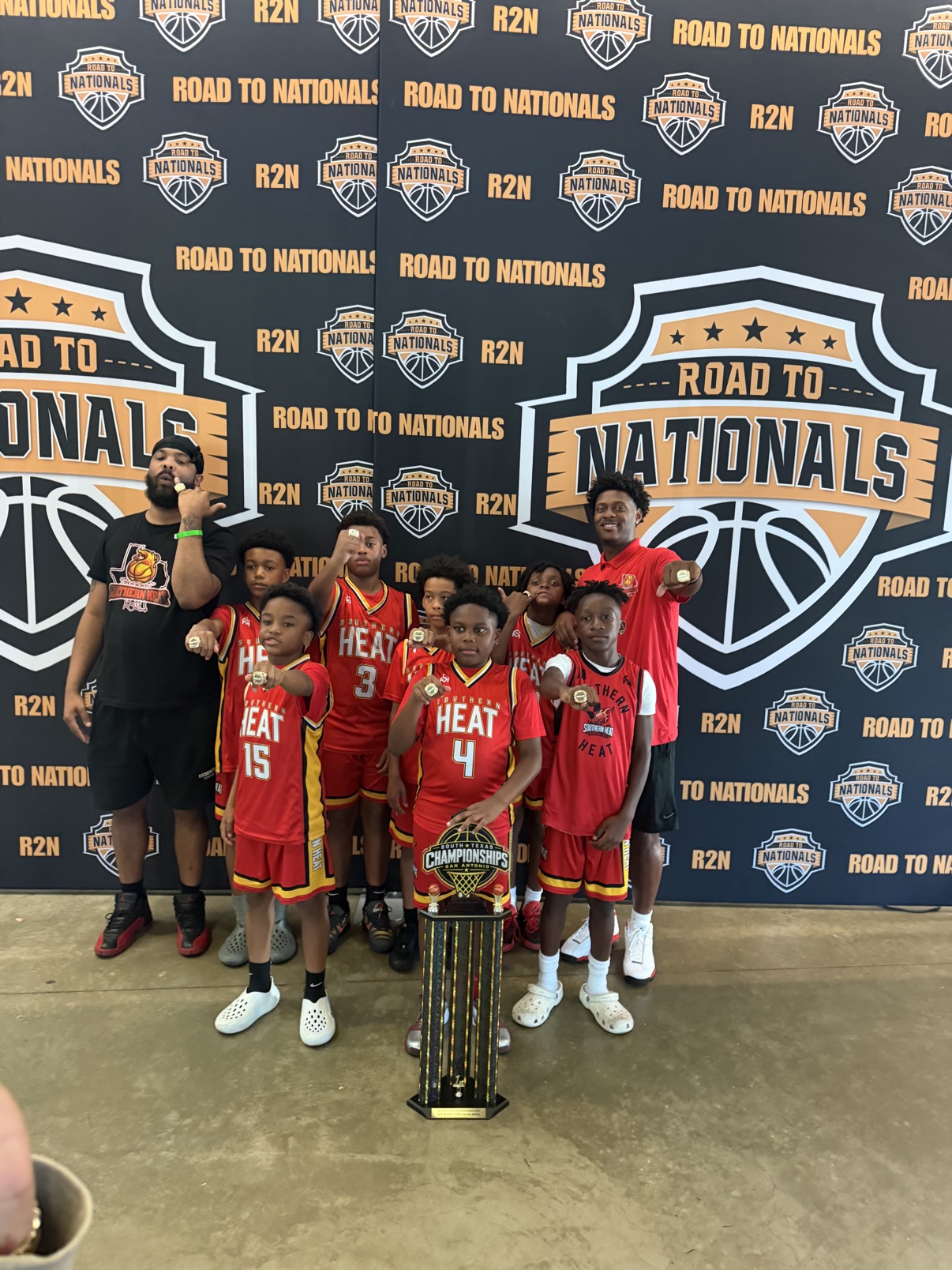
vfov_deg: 71.6
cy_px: 635
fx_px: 880
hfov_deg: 56.8
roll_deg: -0.9
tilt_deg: -10.2
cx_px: 476
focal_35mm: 24
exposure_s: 1/40
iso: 800
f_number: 1.78
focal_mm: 6.76
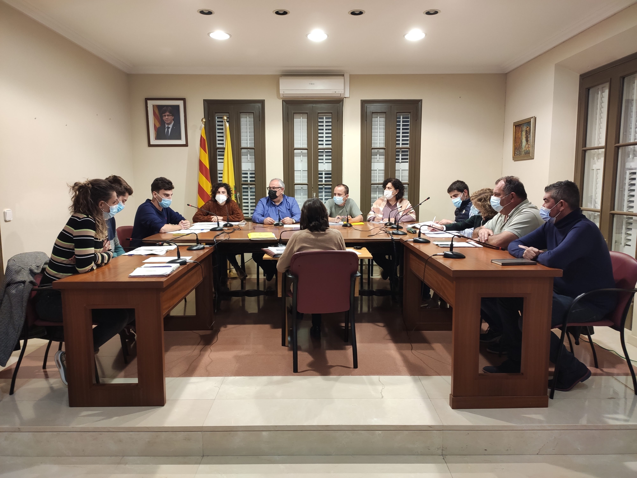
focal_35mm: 26
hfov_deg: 67.3
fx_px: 478
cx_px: 318
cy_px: 239
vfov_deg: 53.1
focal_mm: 4.77
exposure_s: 1/33
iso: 591
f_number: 1.75
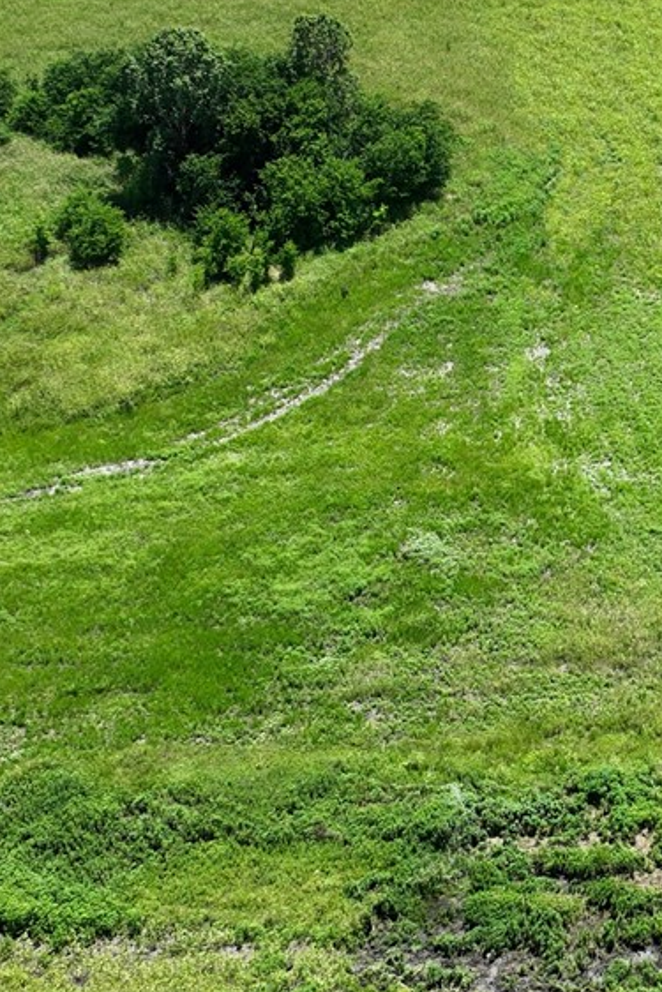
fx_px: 2508
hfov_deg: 14.5
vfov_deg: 22.3
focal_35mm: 91
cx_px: 818
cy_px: 304
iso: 100
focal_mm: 12.29
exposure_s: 1/1250
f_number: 2.8
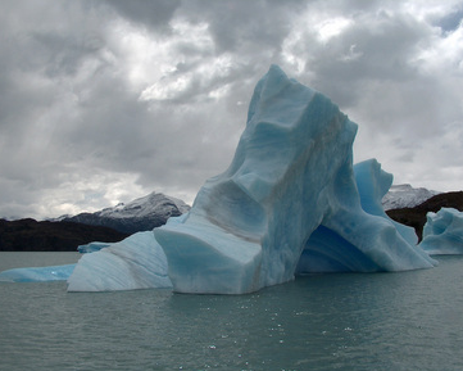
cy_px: 186
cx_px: 232
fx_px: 535
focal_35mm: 39
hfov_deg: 46.8
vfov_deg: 38.2
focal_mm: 7.6
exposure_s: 1/318
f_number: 11.3
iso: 100
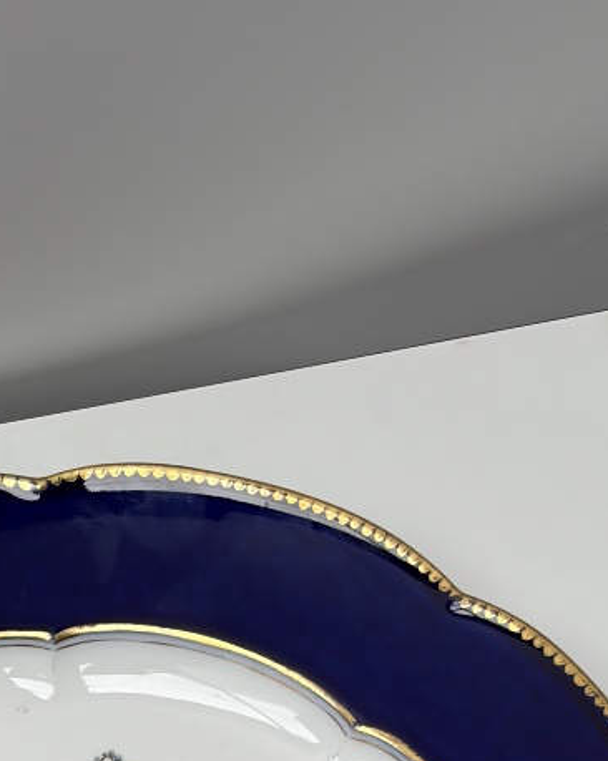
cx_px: 90
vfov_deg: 14.1
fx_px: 2994
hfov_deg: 11.5
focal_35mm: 133
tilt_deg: -60.3
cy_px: 902
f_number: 1.6
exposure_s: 1/240
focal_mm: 5.96
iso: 32
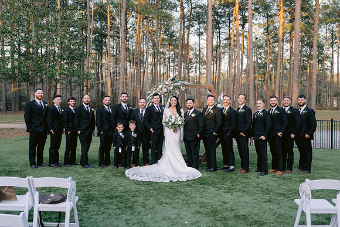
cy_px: 107
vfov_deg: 35.1
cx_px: 171
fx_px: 358
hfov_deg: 50.8
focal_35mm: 38
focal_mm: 35
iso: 400
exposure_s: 1/160
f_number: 4
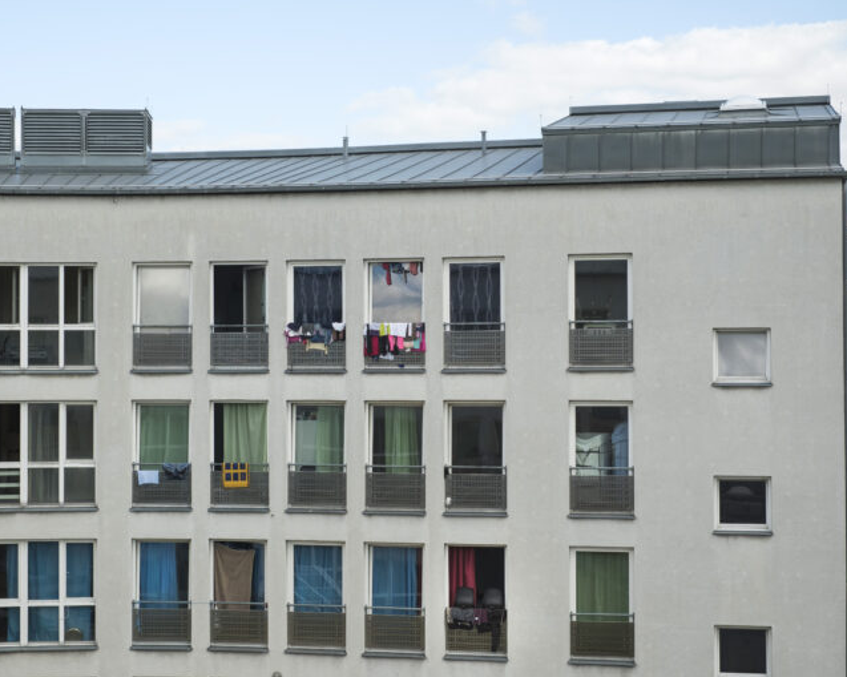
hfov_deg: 31.5
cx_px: 399
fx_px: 1503
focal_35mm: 60
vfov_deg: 25.4
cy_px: 338
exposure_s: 1/1700
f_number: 2.8
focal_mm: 35
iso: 200
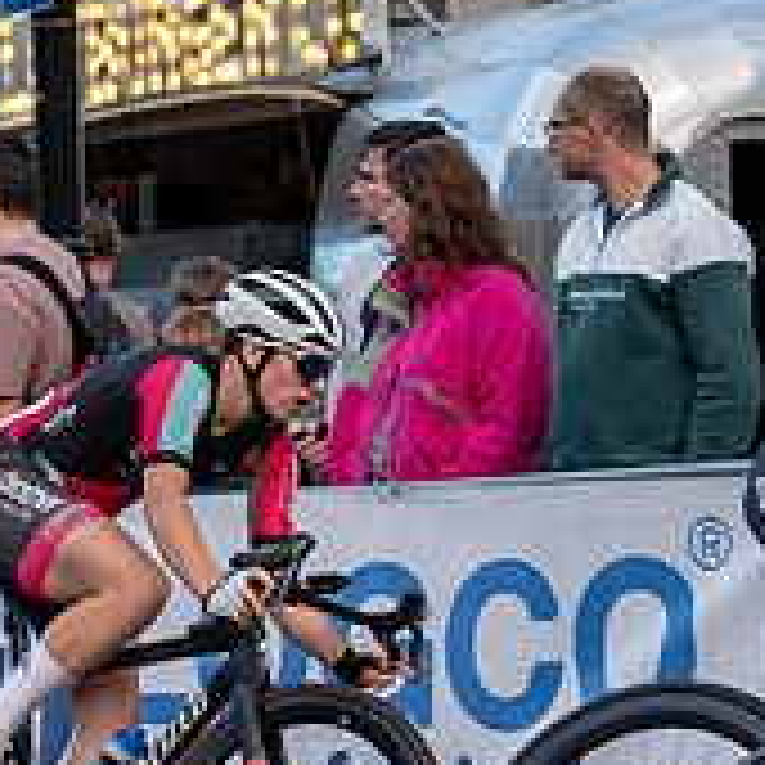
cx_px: -482
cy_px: 479
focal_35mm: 223
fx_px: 5576
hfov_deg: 7.7
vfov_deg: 7.8
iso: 250
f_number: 3.2
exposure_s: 1/1000
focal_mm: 77
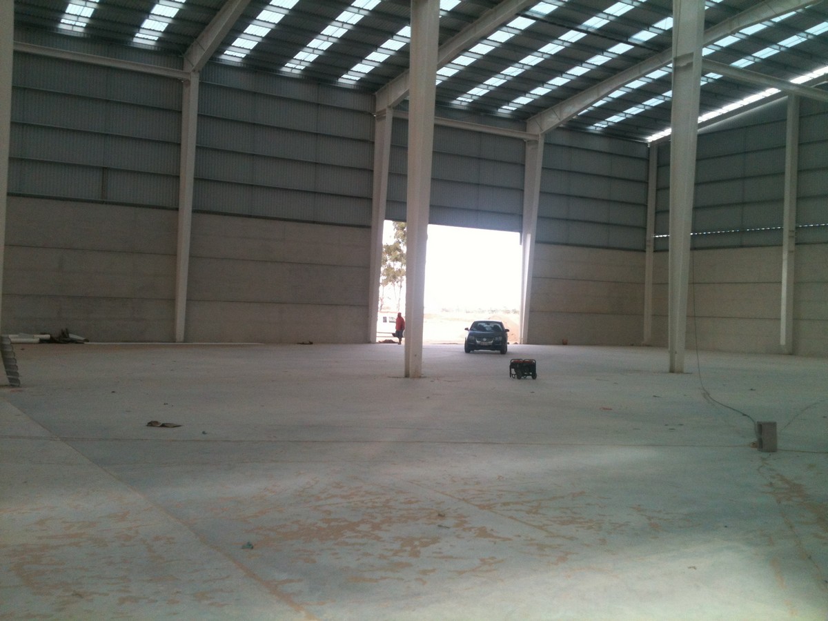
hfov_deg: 52.6
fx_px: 837
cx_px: 414
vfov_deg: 40.7
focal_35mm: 35
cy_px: 310
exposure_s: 1/254
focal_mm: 3.85
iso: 64
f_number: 2.8
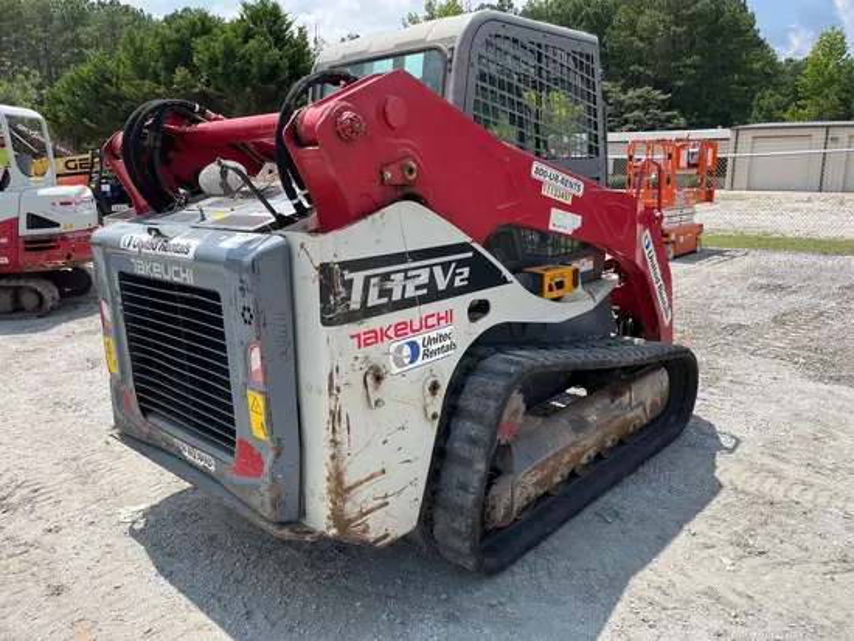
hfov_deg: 67.3
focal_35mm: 26
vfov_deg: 53.1
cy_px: 320
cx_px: 427
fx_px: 642
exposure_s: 1/2222
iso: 50
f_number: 1.6
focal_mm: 5.1
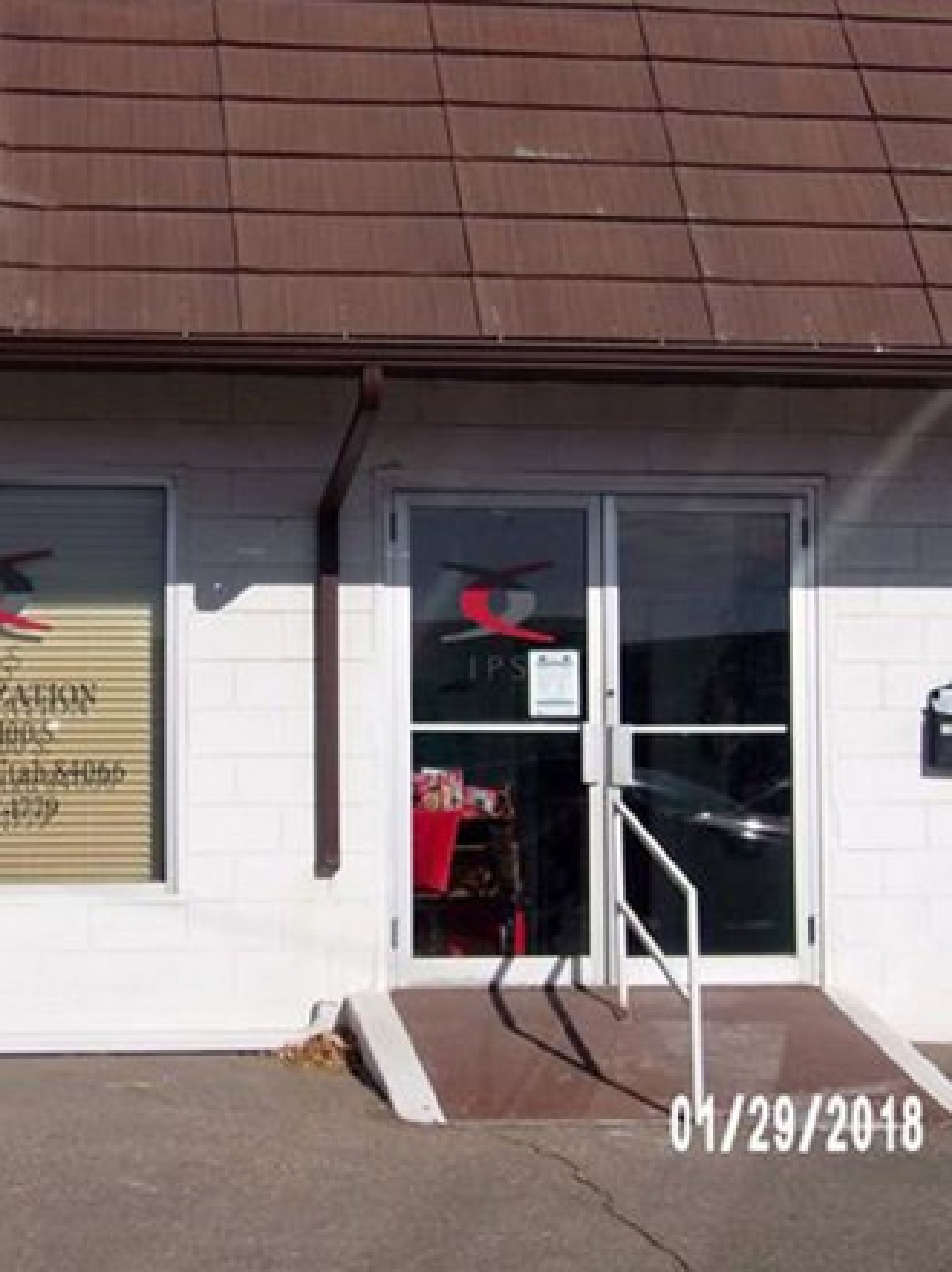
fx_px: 2240
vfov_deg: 31.7
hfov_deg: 23.8
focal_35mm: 61
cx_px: 271
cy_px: 583
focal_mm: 7.6
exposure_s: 1/340
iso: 200
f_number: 13.1
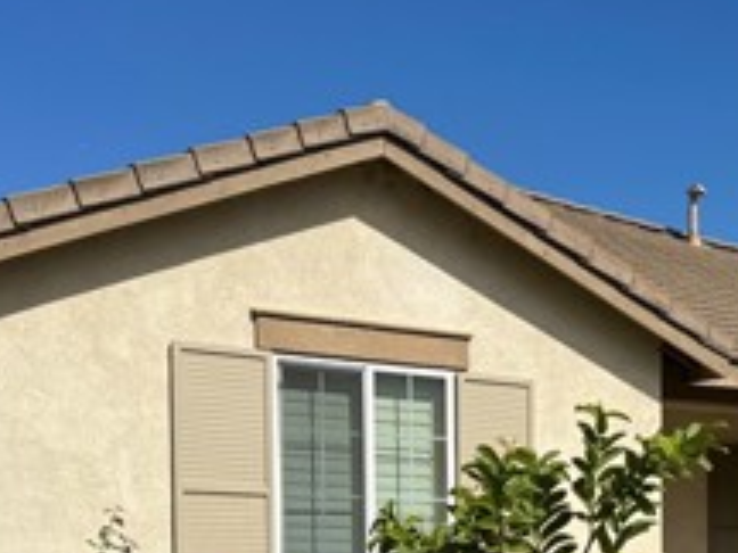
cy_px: 608
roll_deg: +0.3
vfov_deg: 19.8
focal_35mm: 71
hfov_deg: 26.4
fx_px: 1514
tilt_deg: -1.7
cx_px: 680
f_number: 1.78
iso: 80
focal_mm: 6.76
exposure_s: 1/7937
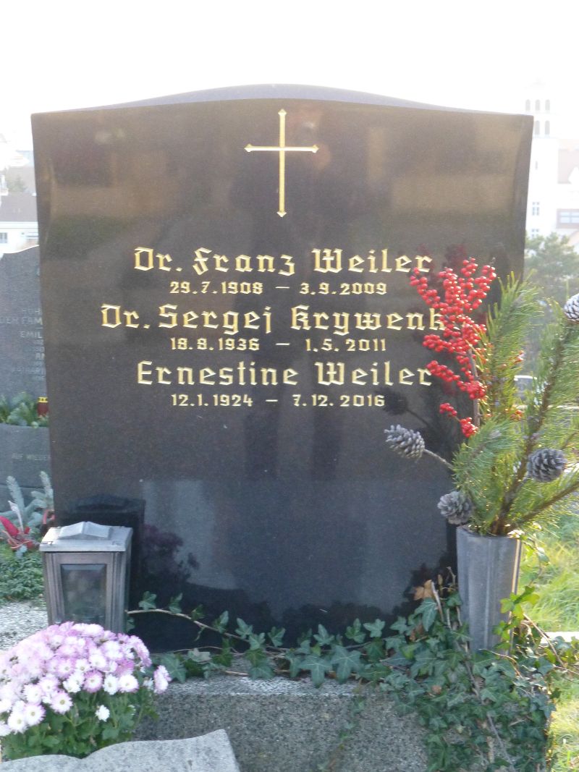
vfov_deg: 23.0
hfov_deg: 17.4
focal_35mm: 85
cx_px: 290
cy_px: 386
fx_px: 1896
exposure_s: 1/100
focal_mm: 15.1
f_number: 5.2
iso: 800
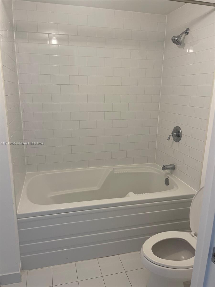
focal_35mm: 26
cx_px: 108
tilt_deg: -14.5
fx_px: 215
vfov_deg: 67.3
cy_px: 144
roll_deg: -0.7
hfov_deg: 53.1
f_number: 1.6
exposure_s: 1/120
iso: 100
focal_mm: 5.1
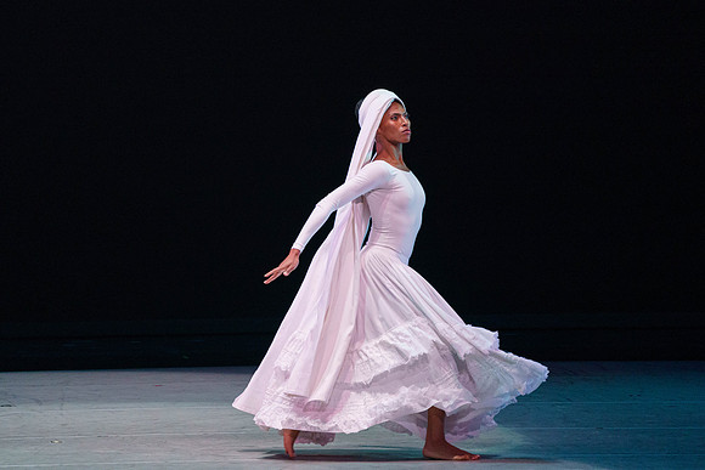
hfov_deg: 4.7
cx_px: 325
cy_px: 231
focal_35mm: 435
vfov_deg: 3.2
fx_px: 8528
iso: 5000
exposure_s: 1/400
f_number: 6.3
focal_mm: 400
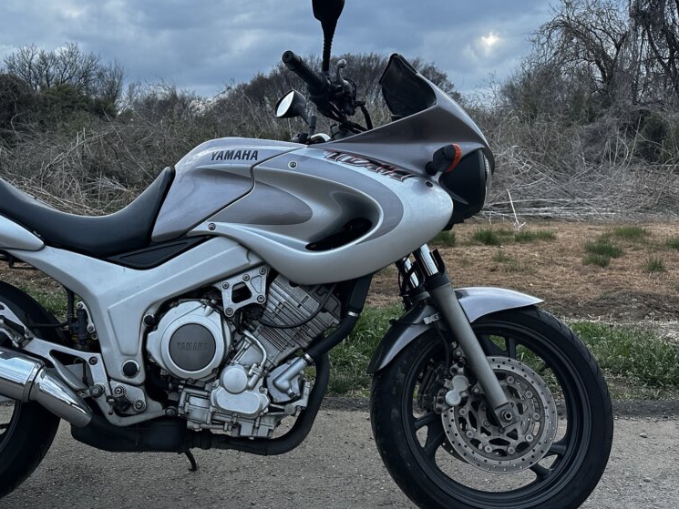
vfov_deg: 43.0
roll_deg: +0.0
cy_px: 252
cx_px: 230
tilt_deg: -8.3
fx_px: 647
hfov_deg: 54.3
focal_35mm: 33
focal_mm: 6.86
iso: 250
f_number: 1.78
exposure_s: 1/110
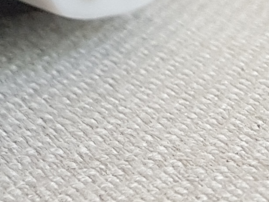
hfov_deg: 9.0
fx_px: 1337
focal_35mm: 172
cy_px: -366
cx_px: -573
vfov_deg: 7.7
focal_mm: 4.2
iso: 50
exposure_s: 1/120
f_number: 1.7
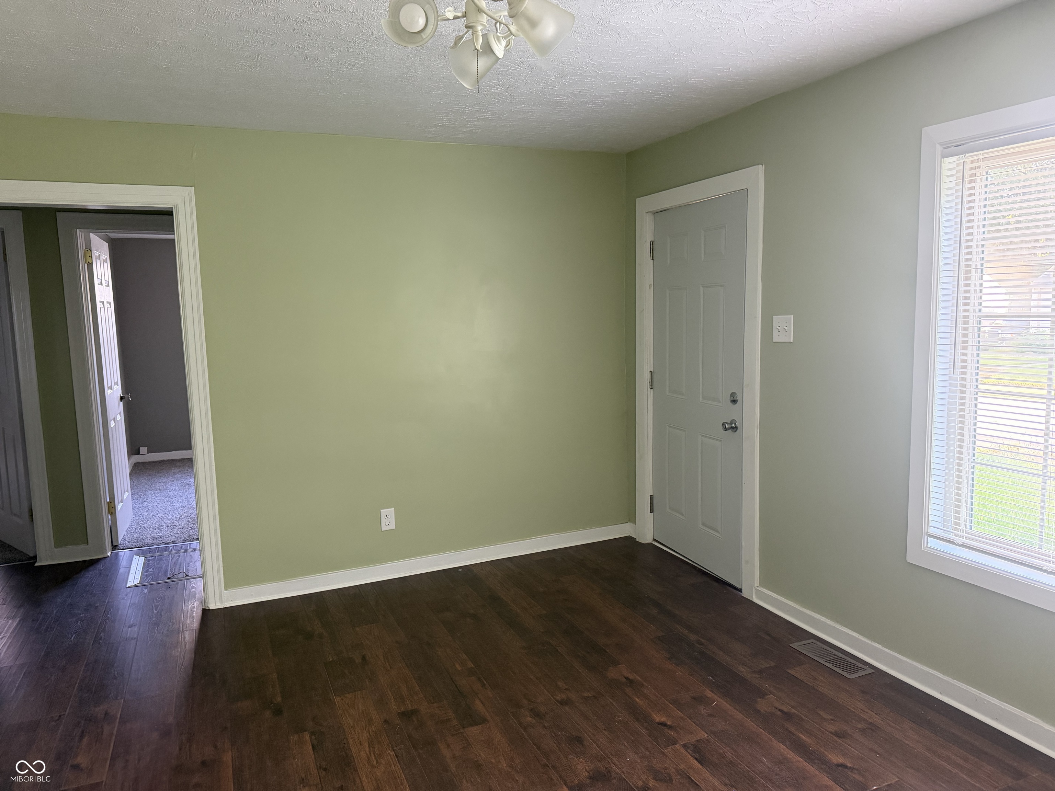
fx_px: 731
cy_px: 396
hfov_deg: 71.6
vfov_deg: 56.8
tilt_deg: -7.2
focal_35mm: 24
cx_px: 528
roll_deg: +1.1
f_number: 1.78
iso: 500
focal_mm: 6.76
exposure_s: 1/60
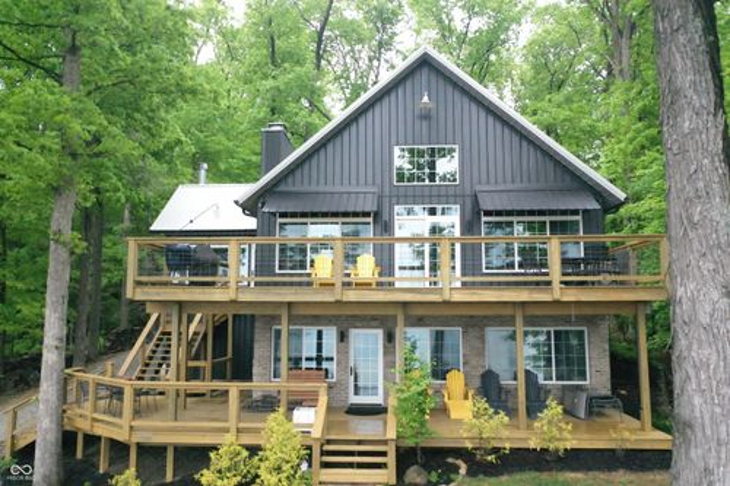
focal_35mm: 28
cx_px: 365
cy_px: 243
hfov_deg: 65.5
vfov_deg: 46.4
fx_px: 568
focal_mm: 10.26
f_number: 2.8
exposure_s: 1/3200
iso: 3200
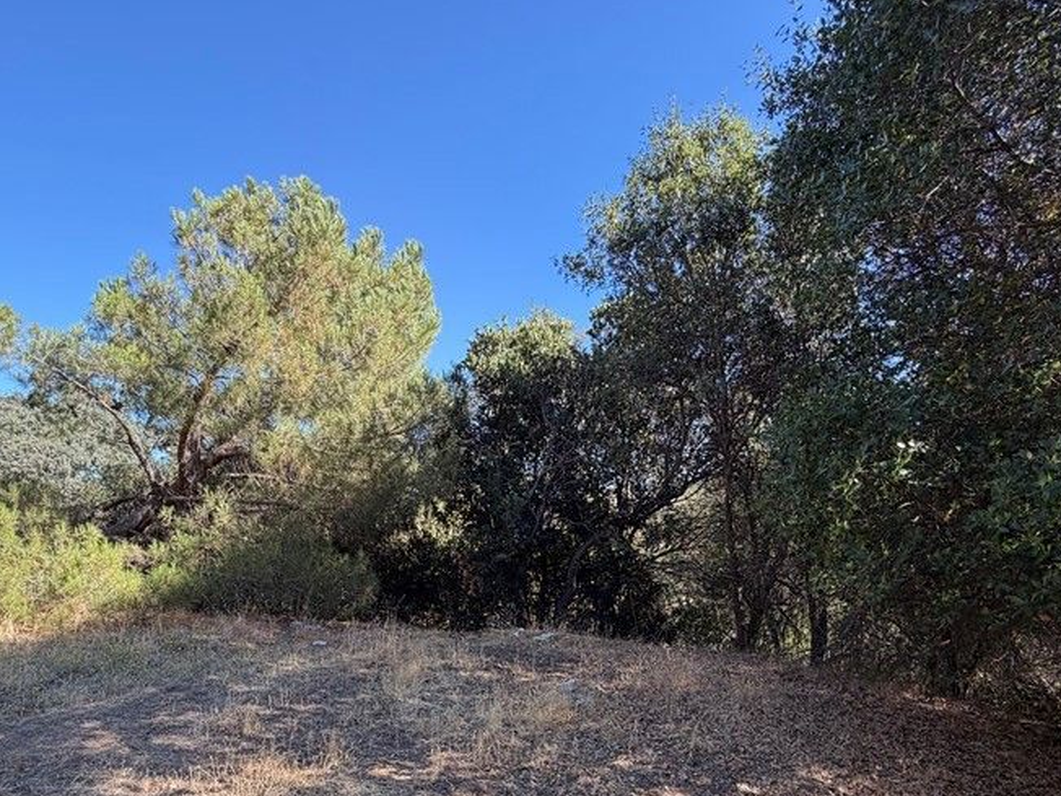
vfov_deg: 58.8
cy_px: 568
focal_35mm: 22
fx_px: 674
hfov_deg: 76.2
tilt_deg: -2.5
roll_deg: +0.9
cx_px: 482
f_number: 2.2
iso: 50
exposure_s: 1/403
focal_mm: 2.22
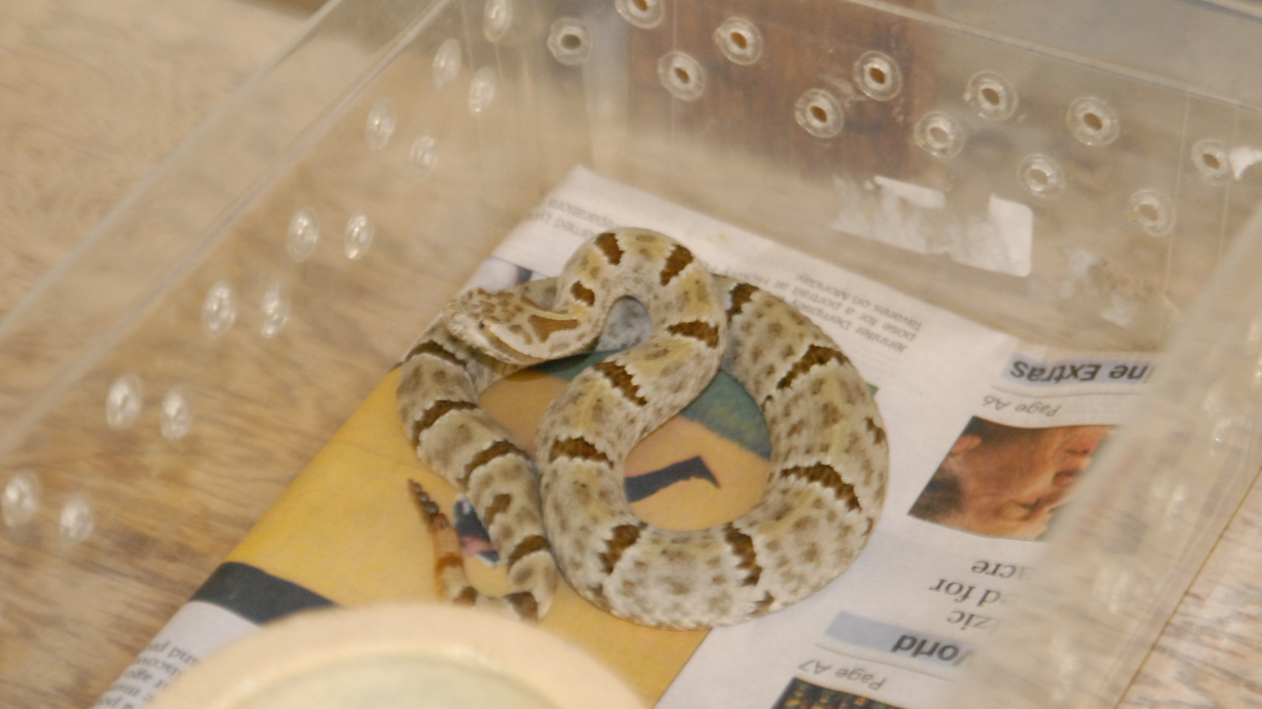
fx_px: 3966
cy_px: 405
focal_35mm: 119
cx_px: 631
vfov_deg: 10.2
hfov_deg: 18.1
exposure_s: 1/50
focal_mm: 75
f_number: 2.8
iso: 1100
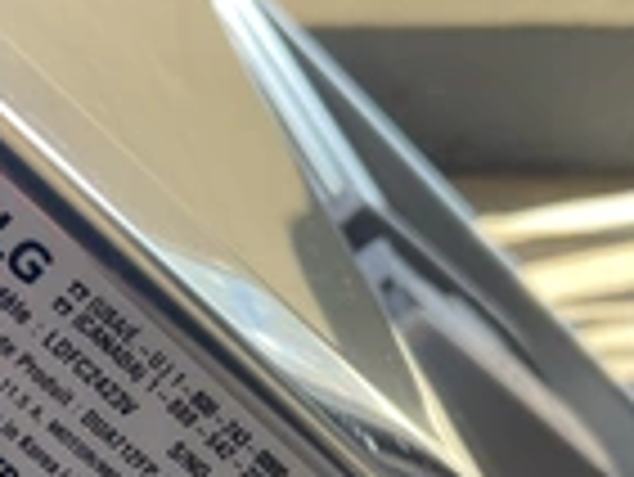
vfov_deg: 16.9
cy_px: 626
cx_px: 193
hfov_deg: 23.7
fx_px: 1503
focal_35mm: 82
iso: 64
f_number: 1.8
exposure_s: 1/98
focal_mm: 3
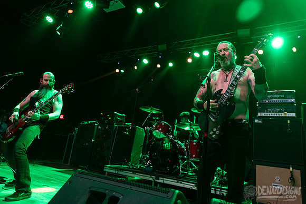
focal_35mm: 25
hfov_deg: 70.7
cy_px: 96
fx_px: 216
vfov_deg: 50.7
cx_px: 162
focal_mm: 24
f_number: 3.2
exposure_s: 1/125
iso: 2500
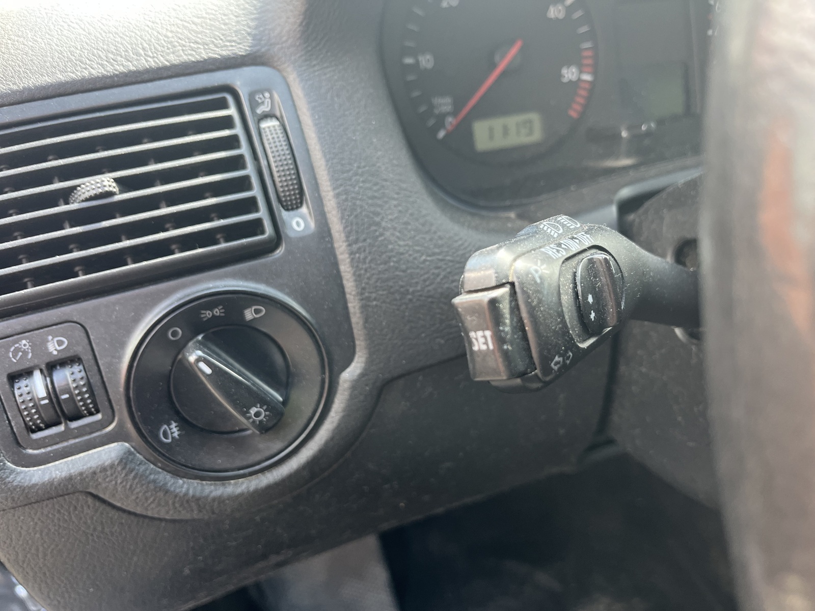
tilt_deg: -33.1
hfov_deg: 67.3
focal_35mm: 26
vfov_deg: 53.1
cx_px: 408
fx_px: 612
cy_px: 306
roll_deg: +5.3
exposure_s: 1/121
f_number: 1.6
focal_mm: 5.1
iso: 125
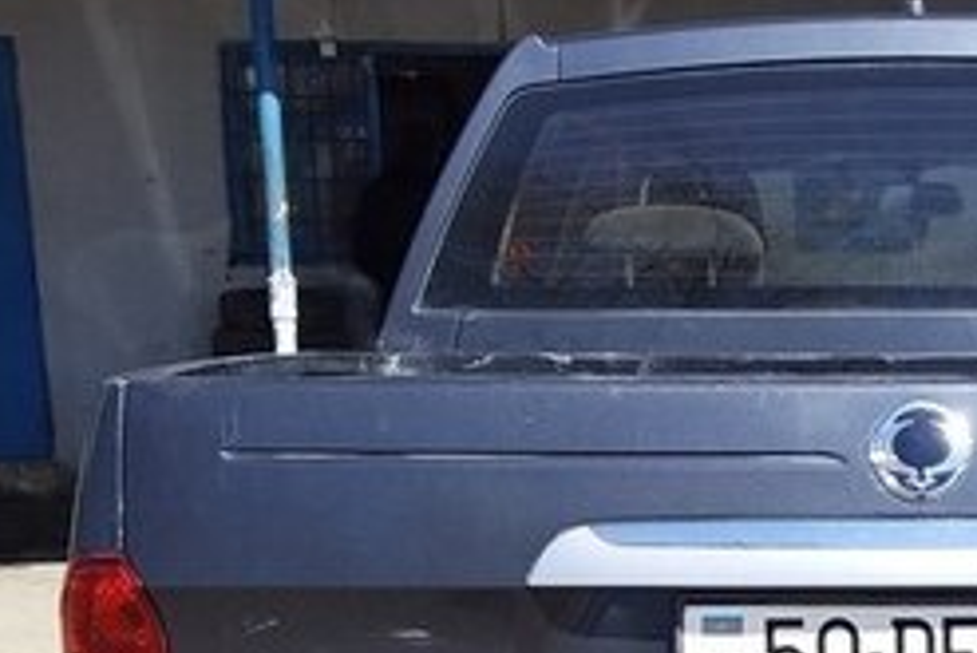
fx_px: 2335
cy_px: 841
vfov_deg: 15.2
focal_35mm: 86
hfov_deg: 22.9
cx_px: 914
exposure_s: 1/881
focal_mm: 3.3
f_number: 2.2
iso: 40
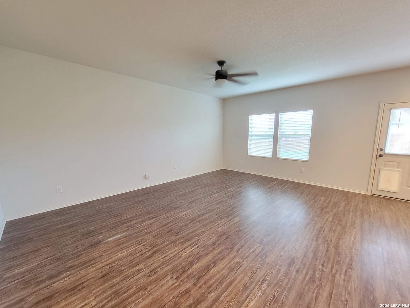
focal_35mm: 13
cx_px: 205
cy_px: 154
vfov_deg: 89.9
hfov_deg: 106.2
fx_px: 154
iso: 640
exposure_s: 1/24
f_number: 2.2
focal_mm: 2.2
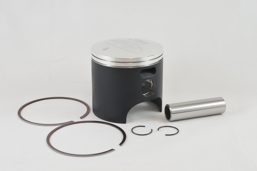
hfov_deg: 41.1
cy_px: 86
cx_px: 128
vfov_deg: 28.1
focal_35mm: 48
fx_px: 343
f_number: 4.5
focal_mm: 18
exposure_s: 1/125
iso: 400
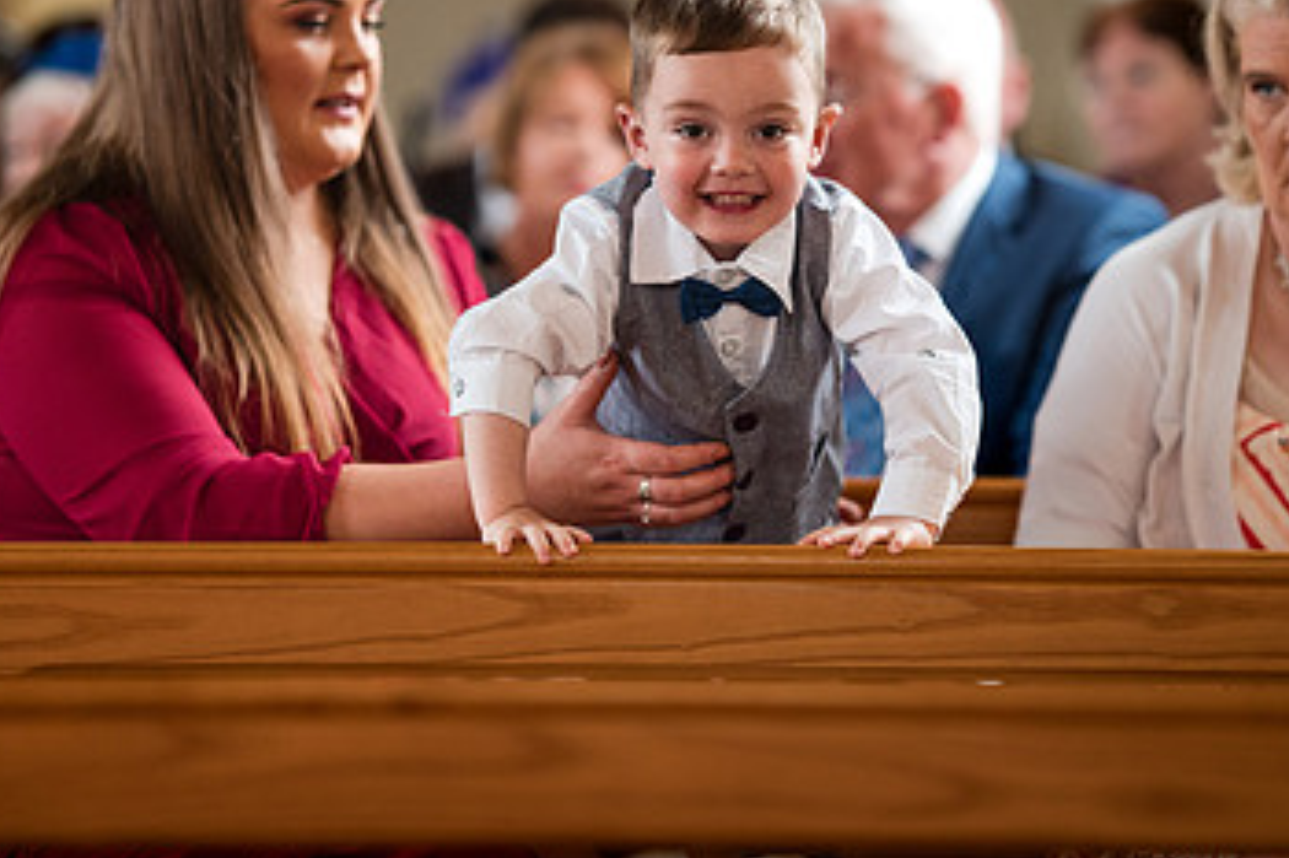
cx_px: 630
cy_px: 260
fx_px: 5046
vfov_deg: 9.7
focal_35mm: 141
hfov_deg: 14.6
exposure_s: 1/500
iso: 800
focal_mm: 85
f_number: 1.4
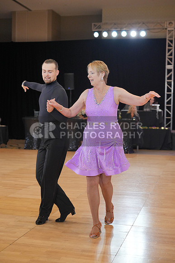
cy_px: 132
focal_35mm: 56
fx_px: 408
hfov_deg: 24.2
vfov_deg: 35.6
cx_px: 88
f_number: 3.2
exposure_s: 1/500
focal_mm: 56
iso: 2500
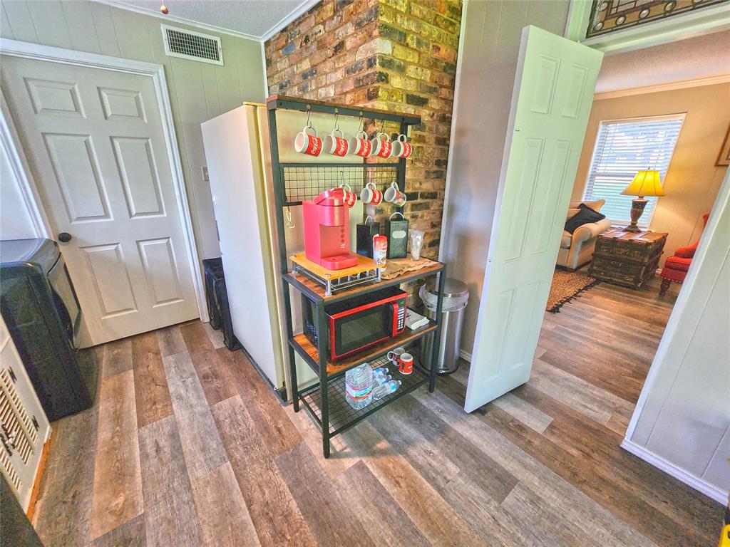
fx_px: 274
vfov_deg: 89.9
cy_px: 274
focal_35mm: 13
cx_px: 365
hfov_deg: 106.2
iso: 200
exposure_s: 1/60
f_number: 2.2
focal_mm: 2.2
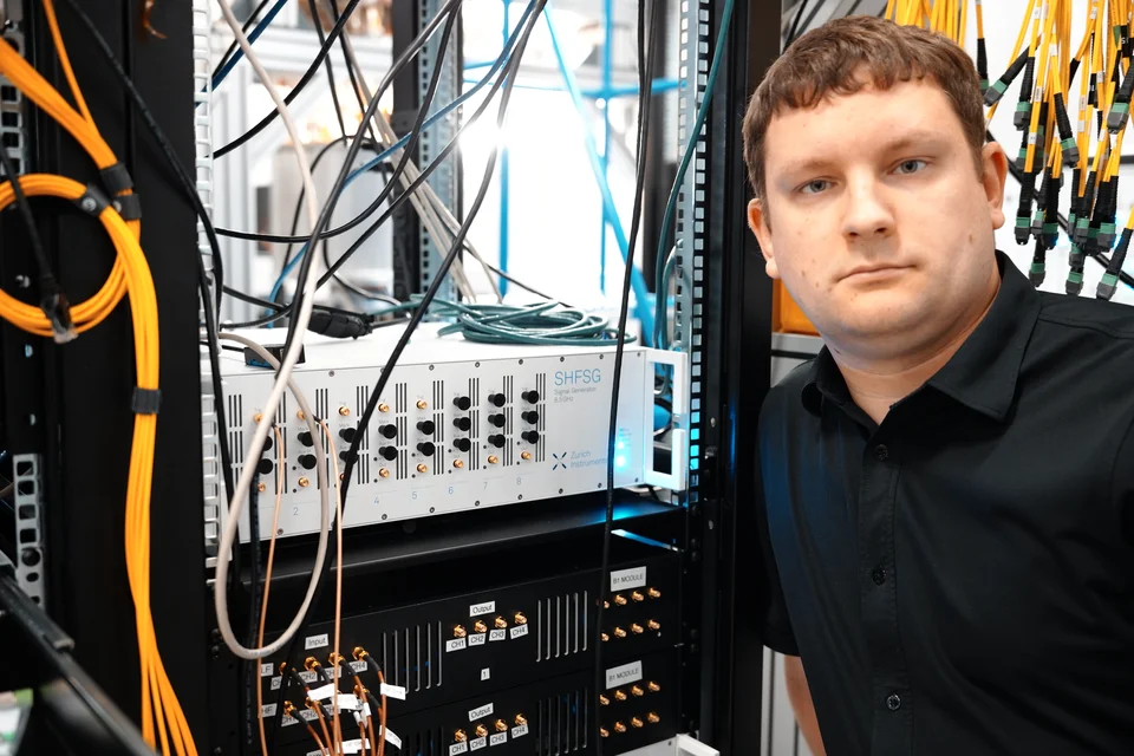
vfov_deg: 35.4
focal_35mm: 38
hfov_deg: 51.2
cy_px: 378
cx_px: 567
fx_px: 1184
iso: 1250
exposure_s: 1/40
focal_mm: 37.6
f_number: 3.2
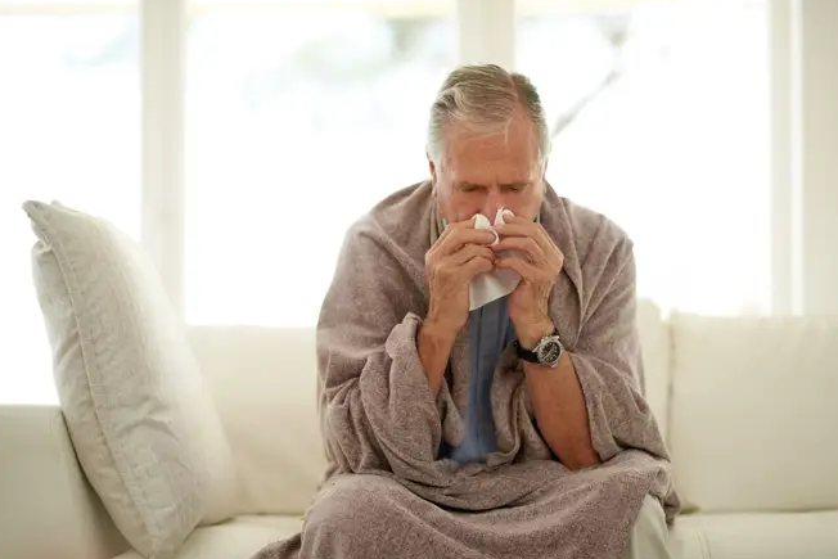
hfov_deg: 22.6
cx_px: 415
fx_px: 2095
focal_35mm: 90
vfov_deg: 15.2
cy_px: 283
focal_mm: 85
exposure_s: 1/1000
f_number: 1.6
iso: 320
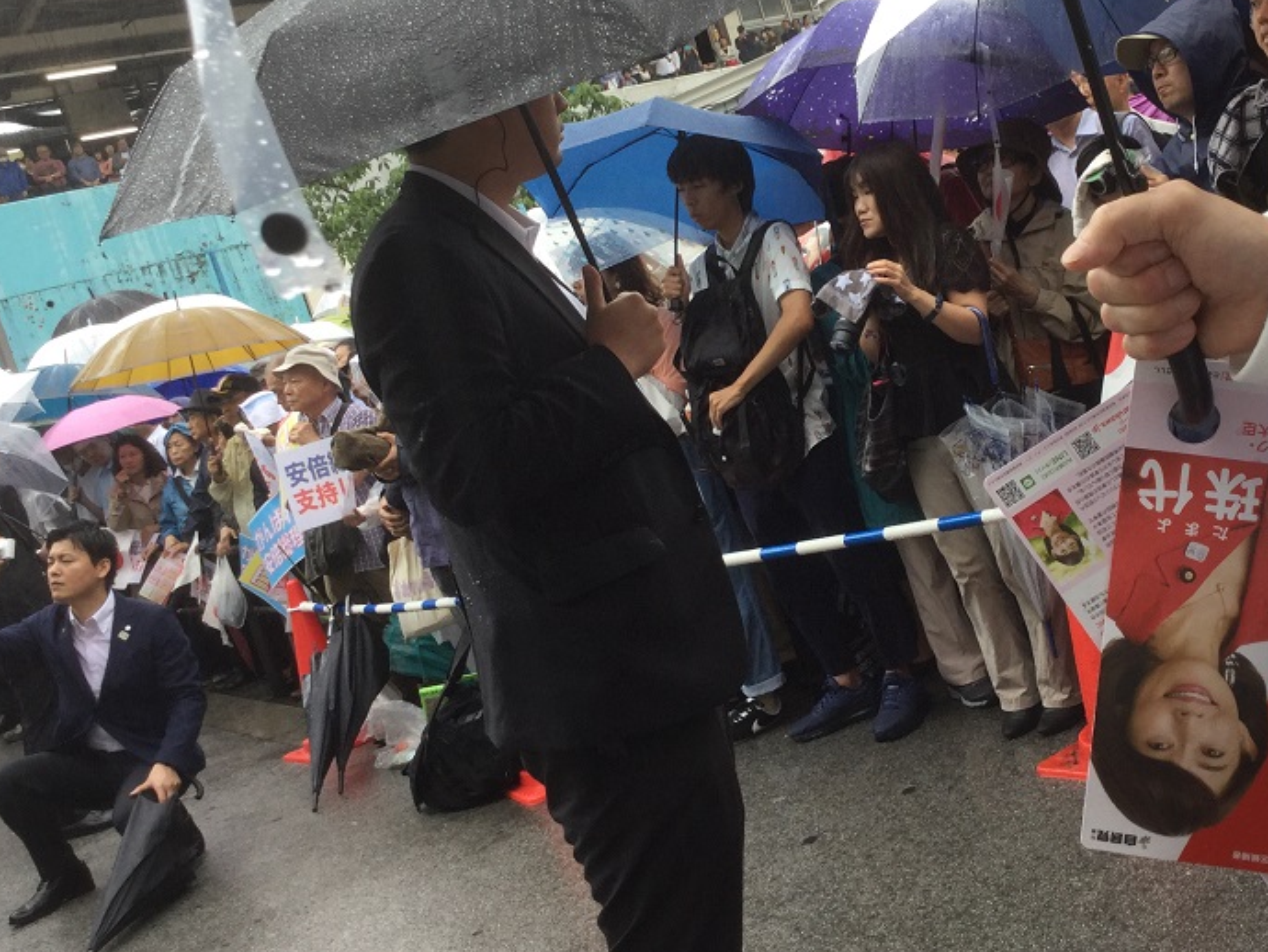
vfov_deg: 32.8
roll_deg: +17.0
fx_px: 1612
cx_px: 799
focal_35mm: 44
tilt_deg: -5.5
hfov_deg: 42.6
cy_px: 391
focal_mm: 3.3
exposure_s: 1/120
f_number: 2.4
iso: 32
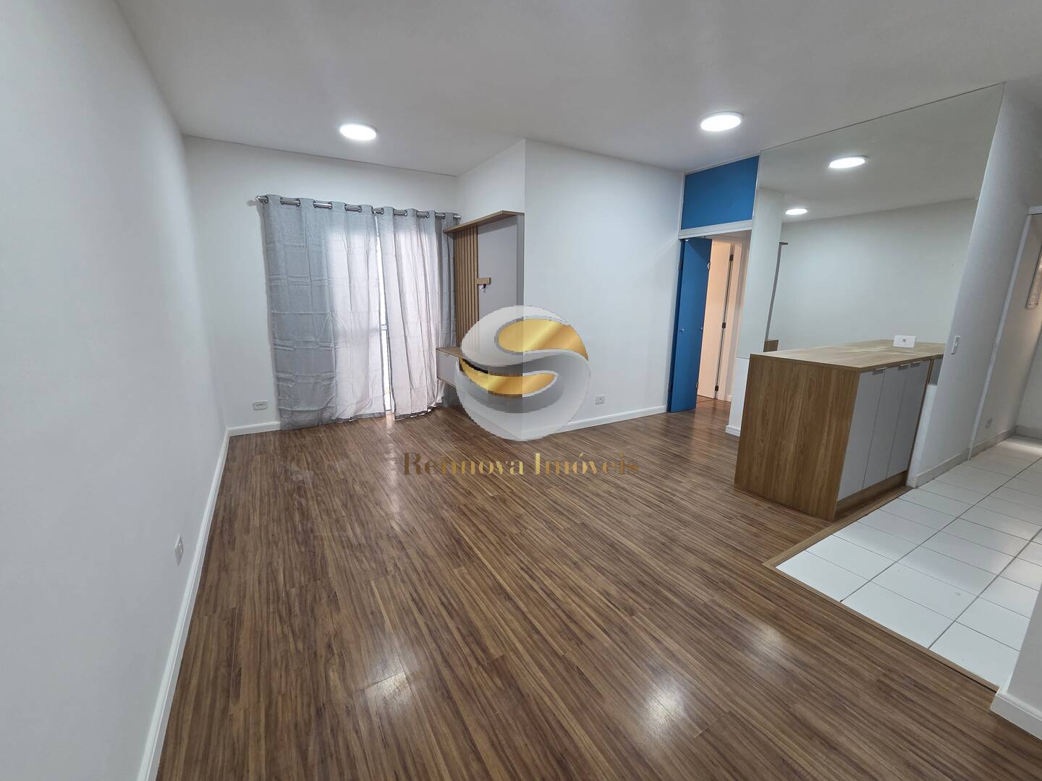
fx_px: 391
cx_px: 521
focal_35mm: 13
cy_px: 390
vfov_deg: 89.9
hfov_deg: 106.2
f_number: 2.2
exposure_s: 1/60
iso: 160
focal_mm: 2.2
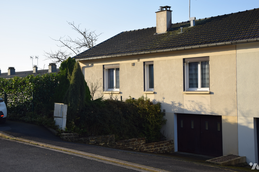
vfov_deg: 28.1
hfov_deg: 41.1
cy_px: 86
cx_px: 130
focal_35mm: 48
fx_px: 345
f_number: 7.1
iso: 100
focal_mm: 32
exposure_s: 1/200
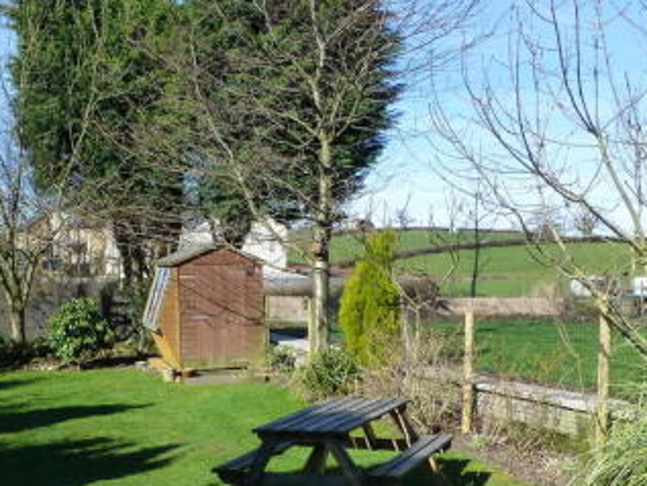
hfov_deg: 40.8
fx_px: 860
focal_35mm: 46
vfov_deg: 31.5
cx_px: 221
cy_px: 285
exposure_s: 1/500
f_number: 4
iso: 160
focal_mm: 4.3
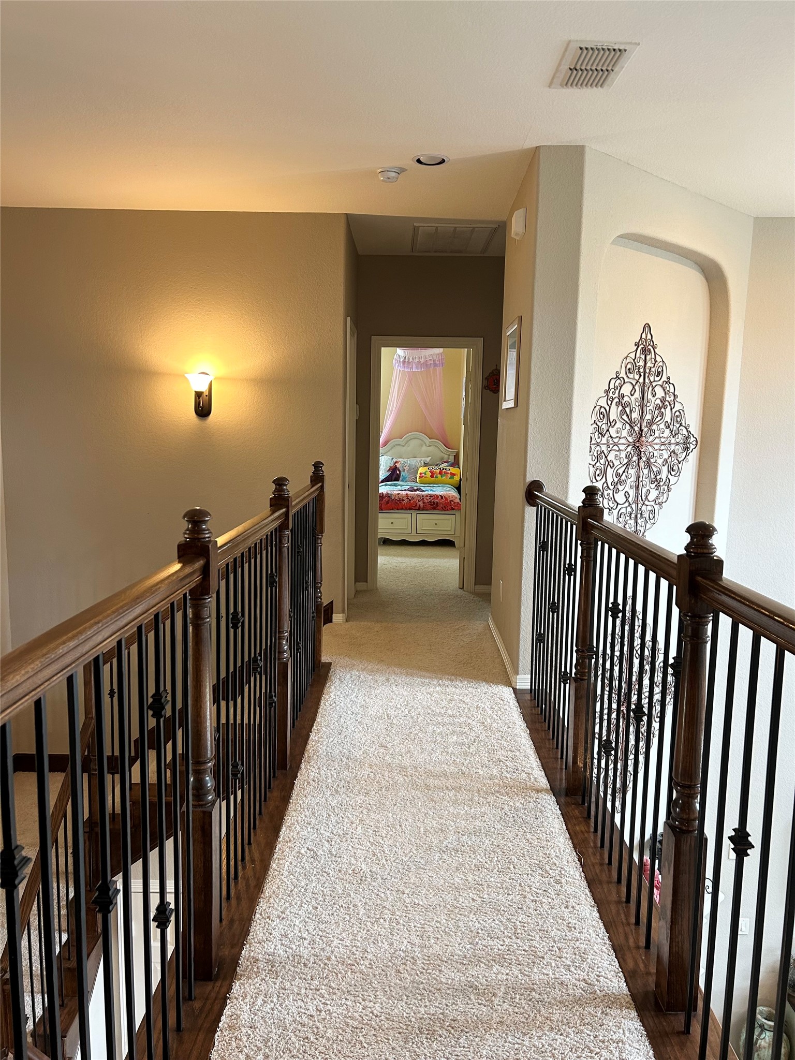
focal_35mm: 26
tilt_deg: -8.1
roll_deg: -1.9
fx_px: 796
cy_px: 530
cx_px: 398
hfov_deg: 53.1
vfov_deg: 67.3
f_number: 1.5
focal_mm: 5.7
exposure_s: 1/60
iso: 160
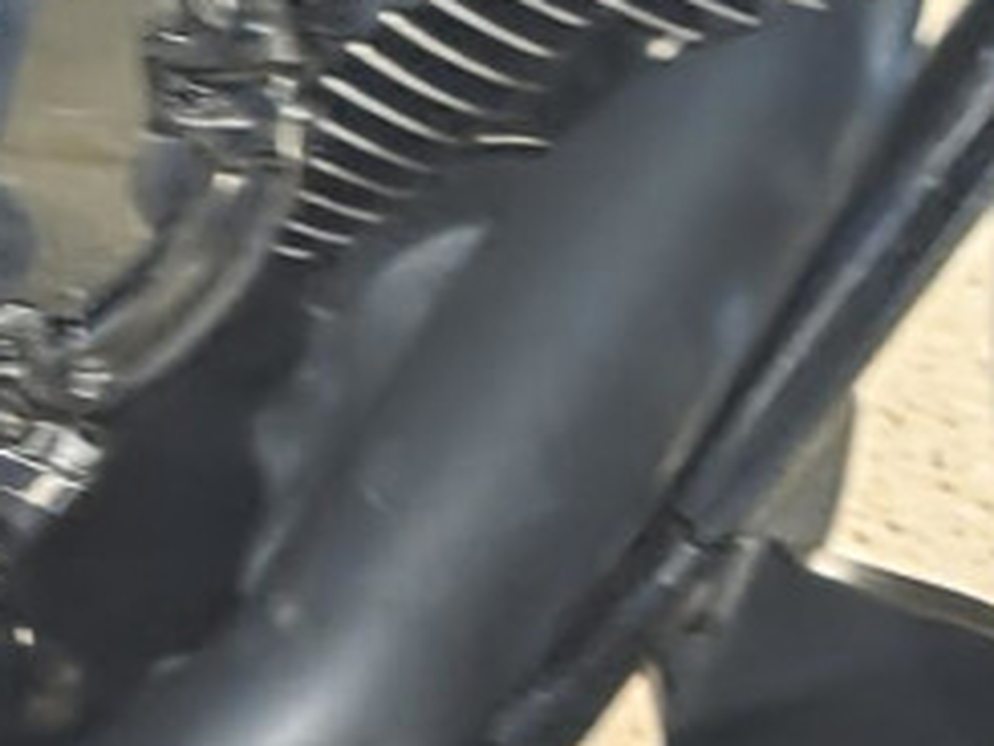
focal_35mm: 100
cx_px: -67
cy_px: 304
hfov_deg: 18.9
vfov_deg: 14.8
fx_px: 2873
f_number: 1.7
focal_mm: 6.3
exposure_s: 1/20
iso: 1600
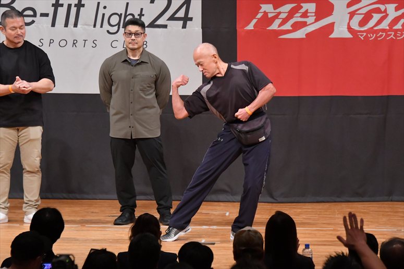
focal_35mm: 255
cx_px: 202
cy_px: 134
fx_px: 2860
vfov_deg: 5.4
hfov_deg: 8.1
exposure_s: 1/400
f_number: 5.6
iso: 7200
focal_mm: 170
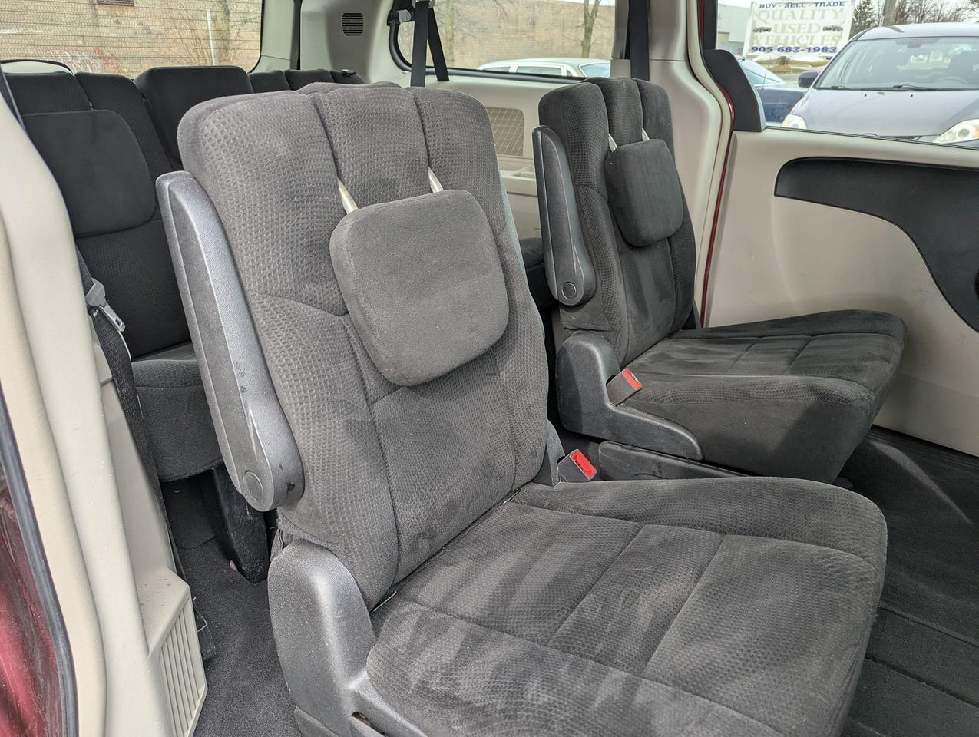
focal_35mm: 24
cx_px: 490
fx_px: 680
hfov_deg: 71.5
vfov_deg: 56.9
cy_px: 368
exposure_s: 1/85
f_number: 1.85
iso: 36
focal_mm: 6.81
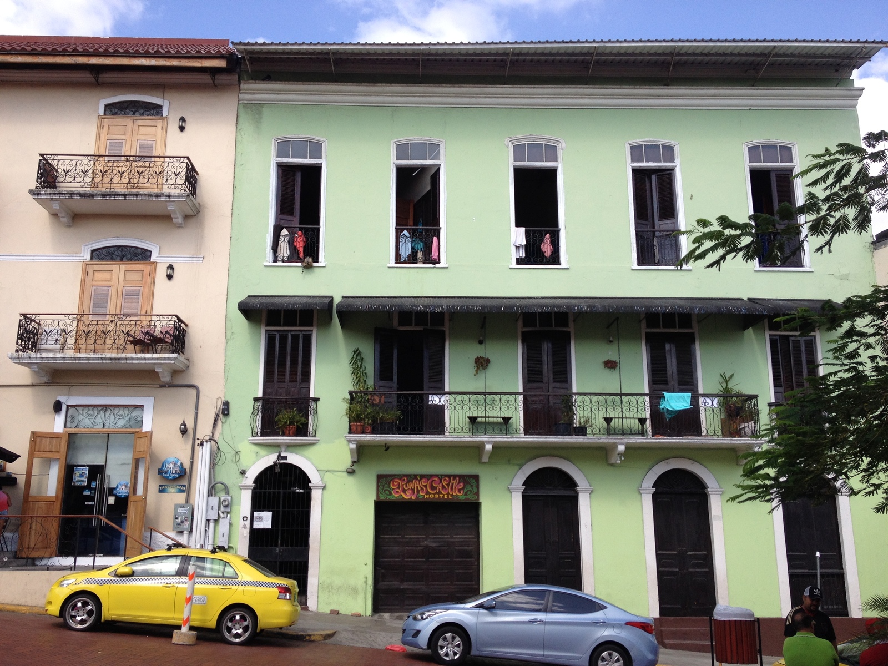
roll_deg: +0.2
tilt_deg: +10.8
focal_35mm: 35
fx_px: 898
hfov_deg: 52.6
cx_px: 444
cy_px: 333
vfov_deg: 40.7
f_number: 2.4
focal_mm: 4.28
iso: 50
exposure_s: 1/986
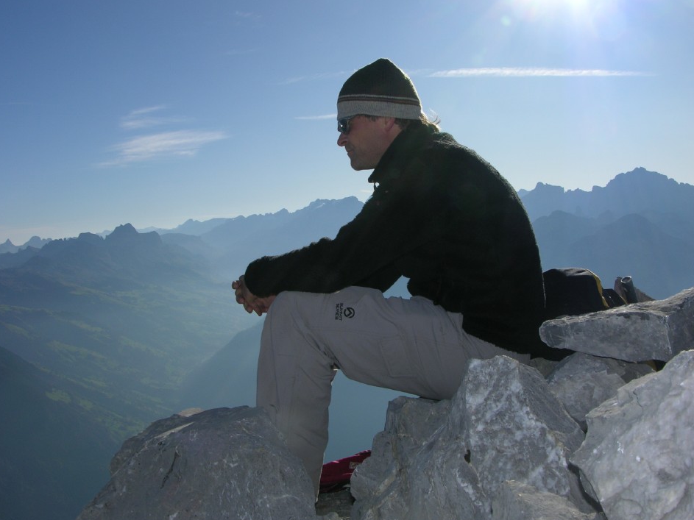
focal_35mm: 38
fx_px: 762
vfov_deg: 37.7
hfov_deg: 49.0
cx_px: 347
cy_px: 246
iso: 50
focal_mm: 8.9
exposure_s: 1/346
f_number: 8
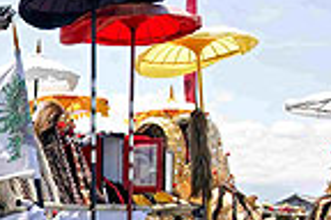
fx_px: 919
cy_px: 278
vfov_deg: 13.2
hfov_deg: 19.4
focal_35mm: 100
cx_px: -46
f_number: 11
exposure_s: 1/125
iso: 200
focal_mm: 32
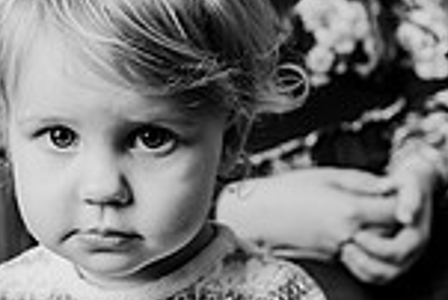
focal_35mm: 92
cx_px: 157
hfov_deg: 22.0
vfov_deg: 14.9
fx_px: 1146
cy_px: 150
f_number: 3.2
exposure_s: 1/160
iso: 100
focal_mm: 24
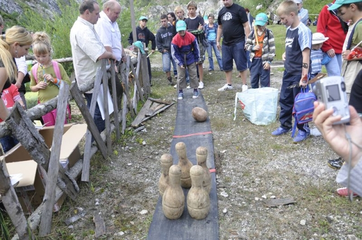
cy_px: 120
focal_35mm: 27
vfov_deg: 47.8
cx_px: 181
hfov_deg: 67.4
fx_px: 271
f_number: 6.3
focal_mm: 18
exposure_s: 1/160
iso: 200
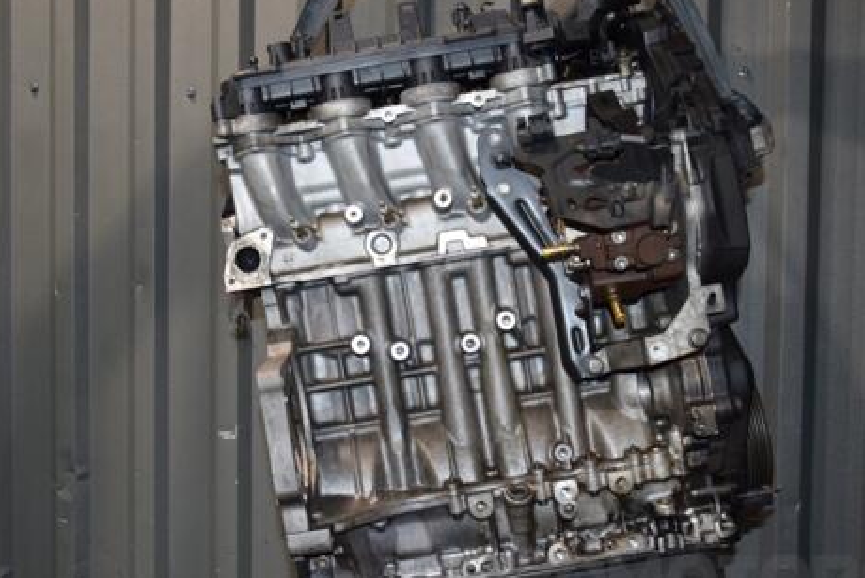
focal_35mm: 43
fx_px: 1033
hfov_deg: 45.3
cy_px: 333
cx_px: 378
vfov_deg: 31.2
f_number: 5
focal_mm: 22
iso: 800
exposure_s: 1/60
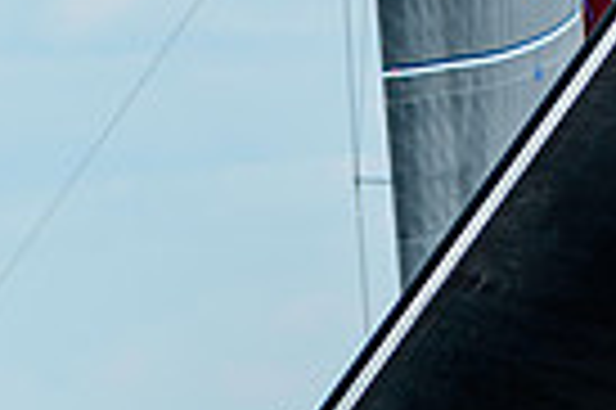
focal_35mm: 1406
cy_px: 800
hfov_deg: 1.5
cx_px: 315
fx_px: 24029
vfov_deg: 1.0
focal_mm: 210
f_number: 5
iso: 400
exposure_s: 1/1000
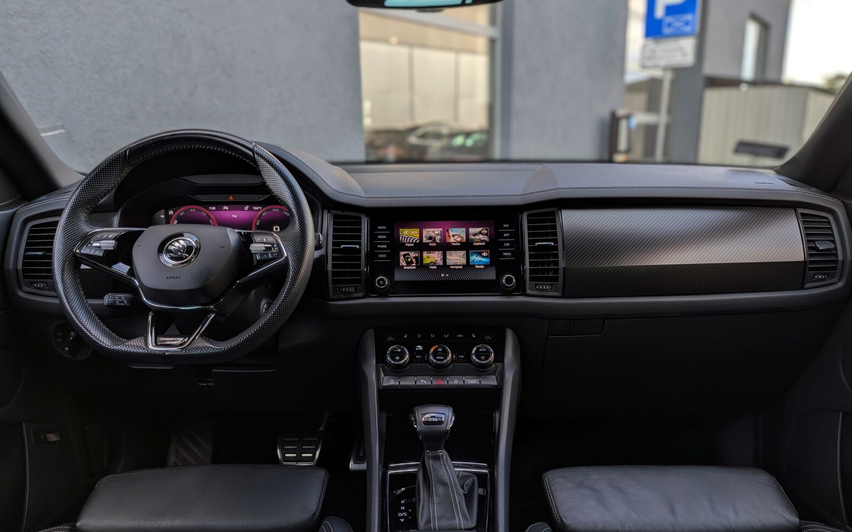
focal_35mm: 26
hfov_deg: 70.4
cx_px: 433
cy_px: 312
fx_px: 604
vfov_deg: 47.4
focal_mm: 4.53
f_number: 1.7
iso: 30
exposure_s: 1/270
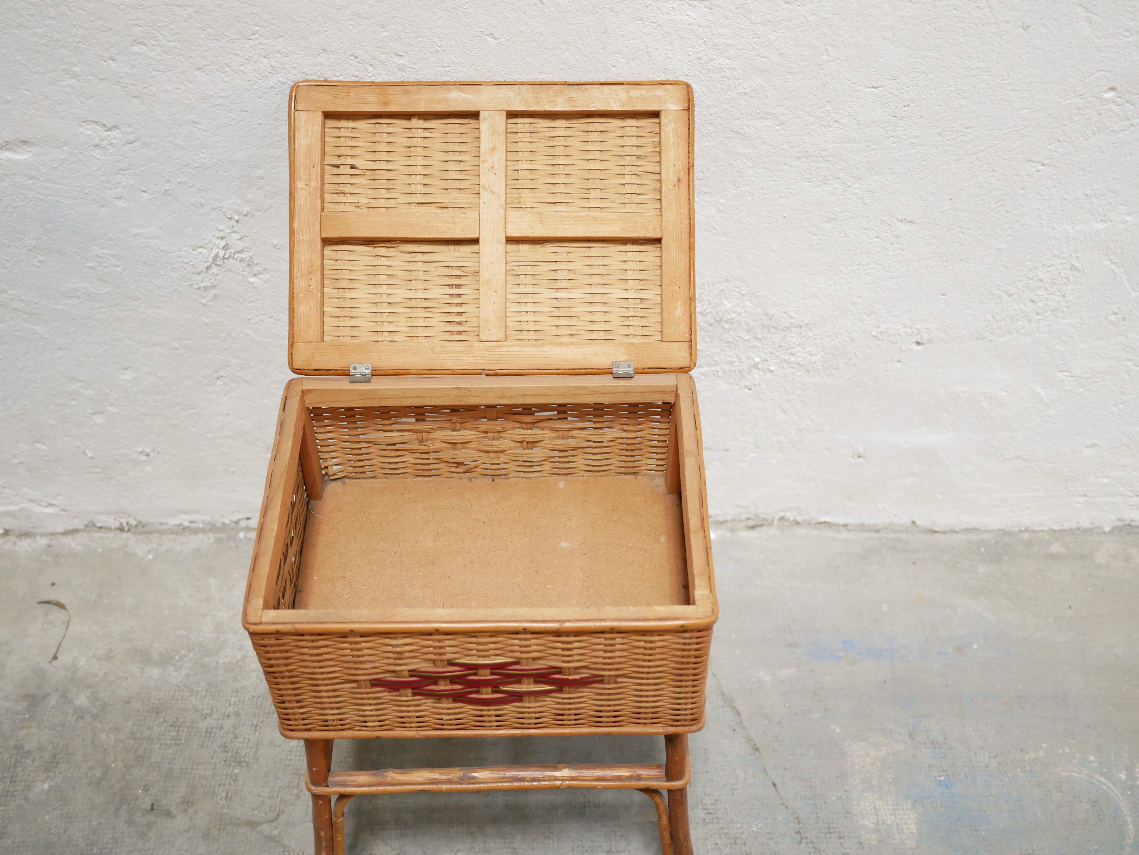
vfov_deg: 36.0
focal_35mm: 40
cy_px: 428
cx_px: 570
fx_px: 1317
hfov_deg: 46.8
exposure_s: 1/60
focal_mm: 20
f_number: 1.7
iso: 800
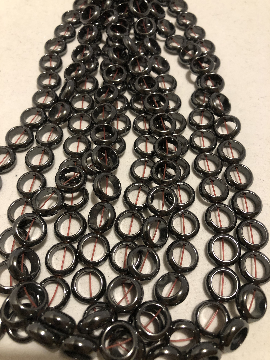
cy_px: 180
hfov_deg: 49.7
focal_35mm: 28
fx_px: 291
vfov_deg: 63.4
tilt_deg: -62.6
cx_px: 135
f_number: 1.8
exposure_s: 1/7
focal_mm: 3.99
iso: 100
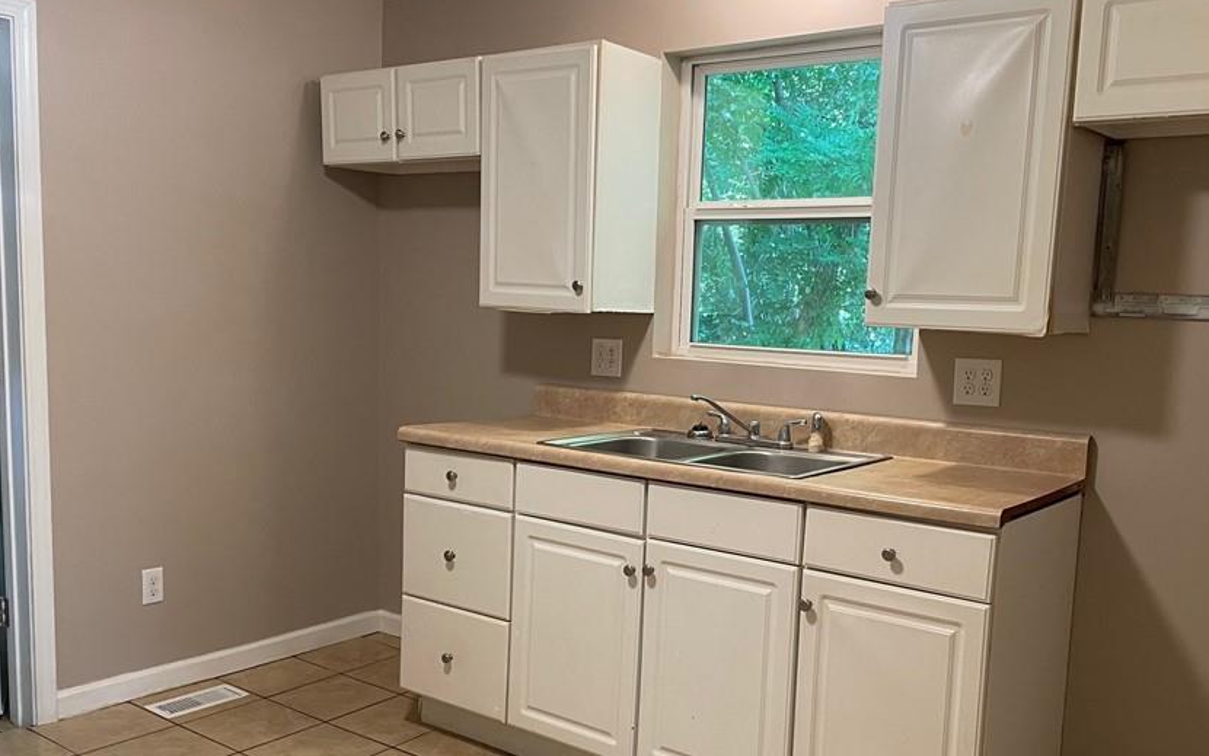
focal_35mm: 34
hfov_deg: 56.7
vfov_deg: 37.1
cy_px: 453
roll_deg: -1.3
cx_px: 644
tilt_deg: -8.0
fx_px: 1120
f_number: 1.6
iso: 160
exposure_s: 1/60
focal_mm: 4.2
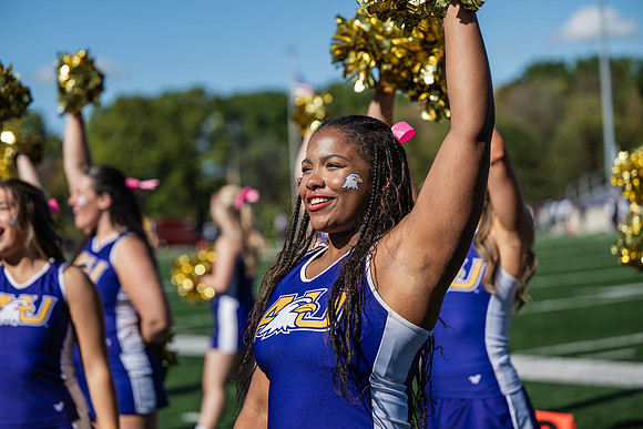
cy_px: 214
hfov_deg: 24.2
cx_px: 322
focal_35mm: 84
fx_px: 1501
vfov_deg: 16.3
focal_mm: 84
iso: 80
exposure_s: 1/1600
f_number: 3.2
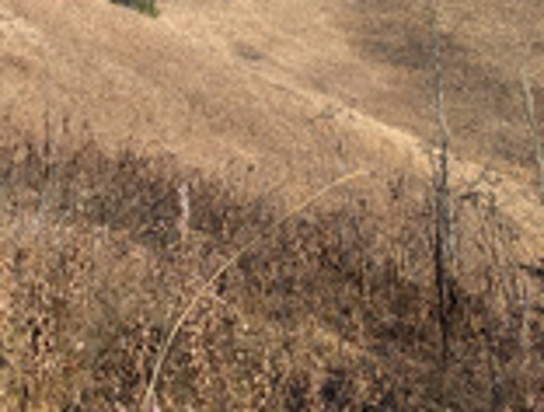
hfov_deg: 23.8
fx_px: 1261
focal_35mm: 80
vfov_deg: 18.3
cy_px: 73
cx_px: 66
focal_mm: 5.43
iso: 46
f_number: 1.89
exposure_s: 1/1546
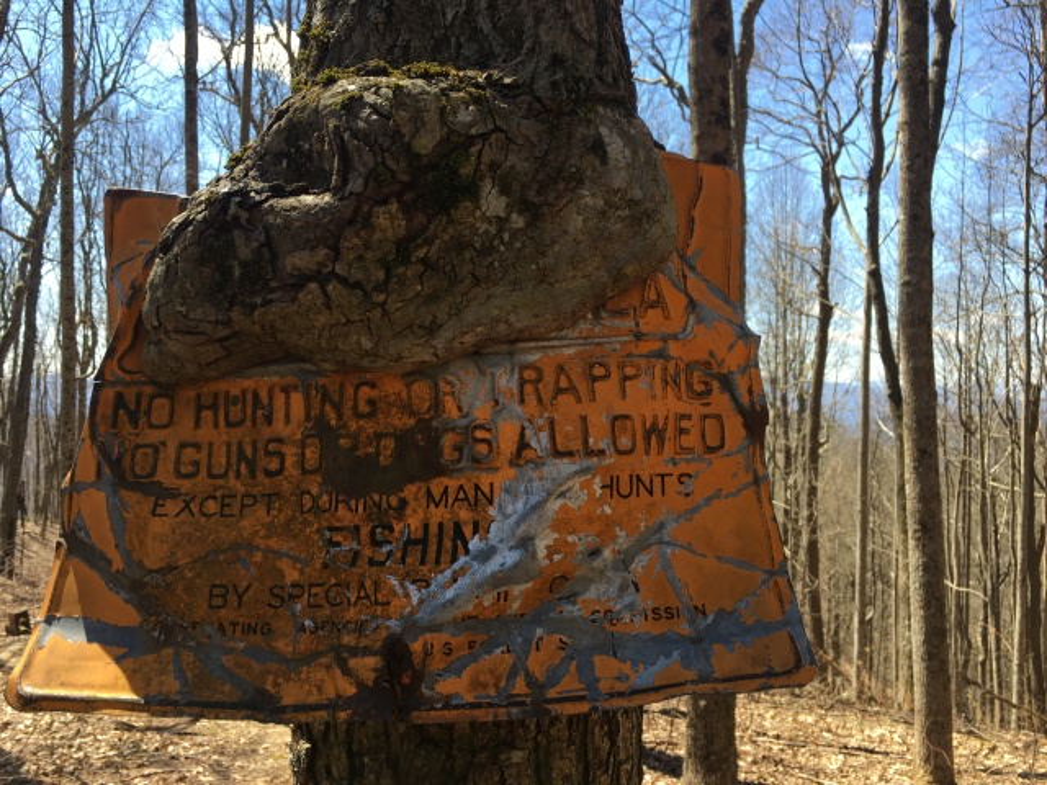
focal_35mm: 29
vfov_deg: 48.2
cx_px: 524
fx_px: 877
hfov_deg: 61.7
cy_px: 392
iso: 25
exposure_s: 1/354
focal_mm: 4.15
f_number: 2.2
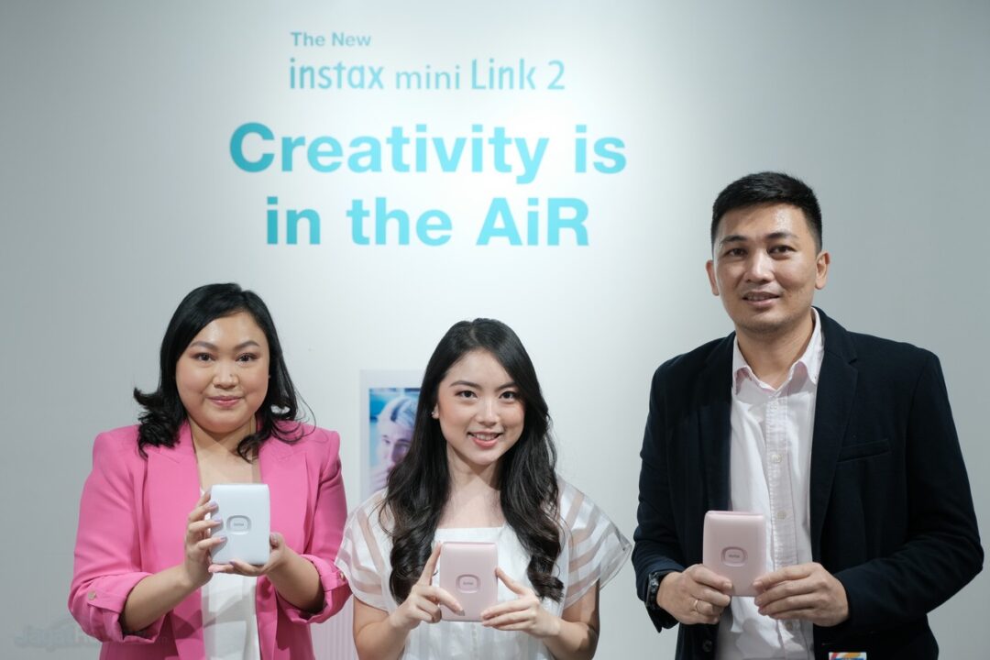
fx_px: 1402
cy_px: 330
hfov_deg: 38.9
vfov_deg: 26.5
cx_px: 495
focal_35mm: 51
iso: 320
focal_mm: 34.2
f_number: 2.8
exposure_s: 1/100
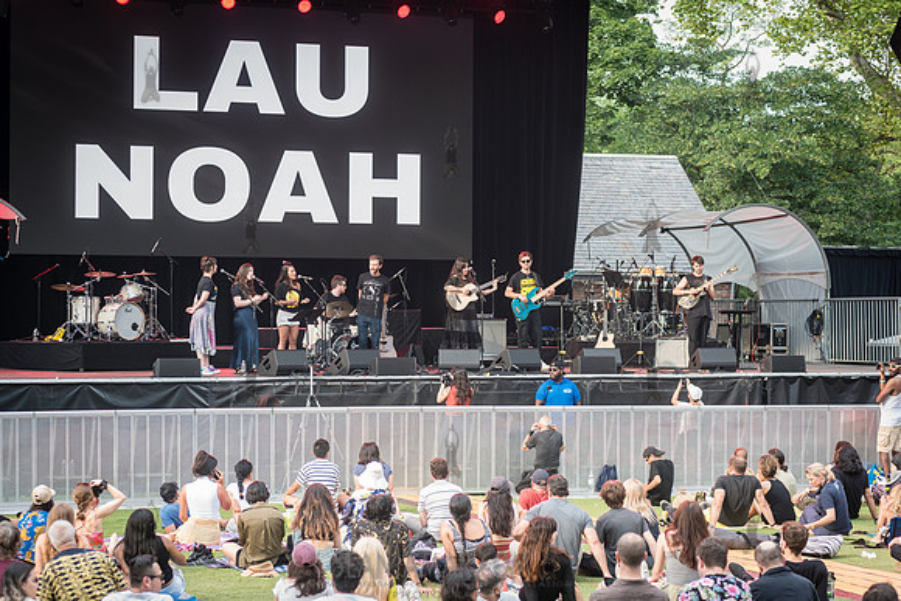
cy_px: 300
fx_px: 2024
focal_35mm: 81
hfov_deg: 25.1
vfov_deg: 16.9
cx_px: 450
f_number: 4
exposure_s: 1/250
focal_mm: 80
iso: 500
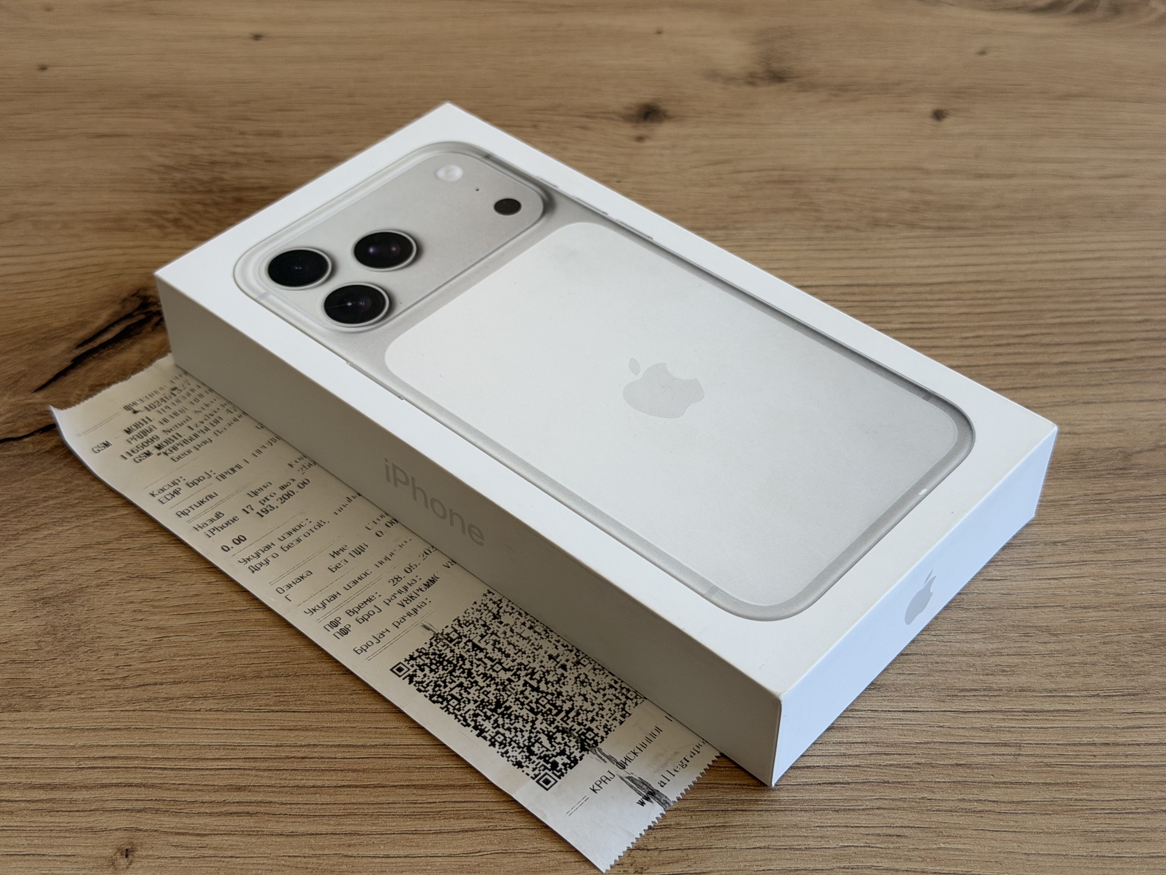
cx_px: 575
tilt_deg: -44.4
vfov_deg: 29.7
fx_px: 1650
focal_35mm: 49
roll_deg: +0.0
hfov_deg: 38.9
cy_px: 440
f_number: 1.78
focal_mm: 6.76
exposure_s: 1/100
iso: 80
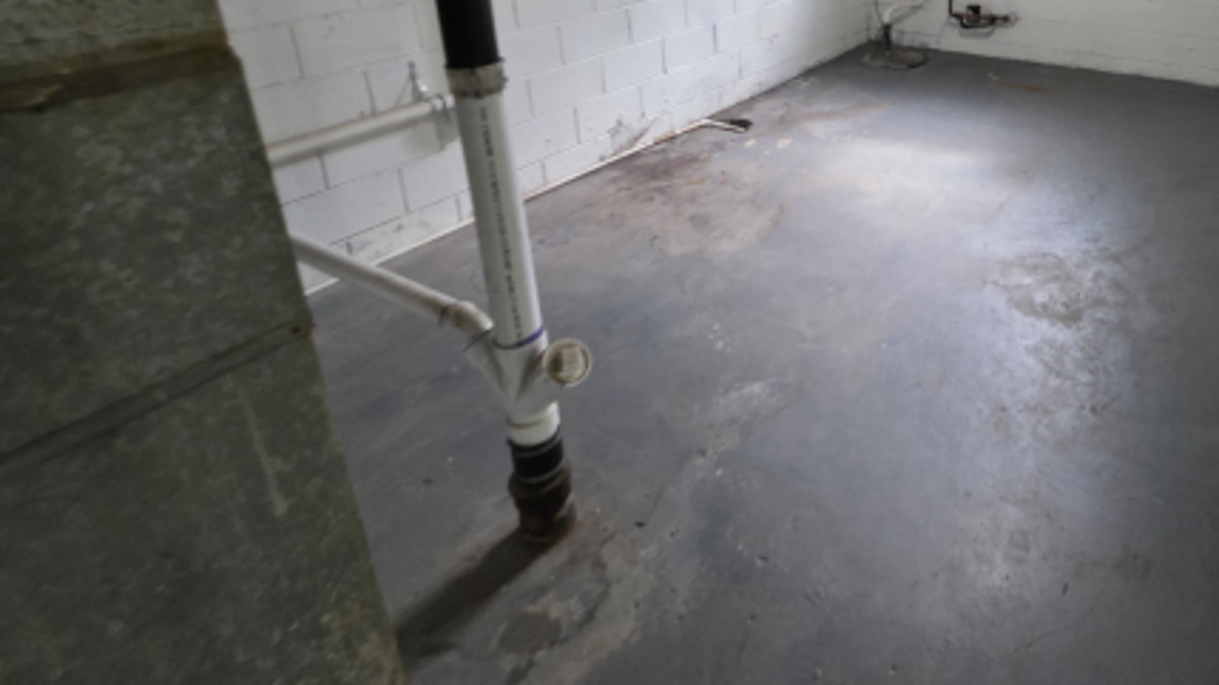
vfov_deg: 47.2
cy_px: 91
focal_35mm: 22
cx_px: 911
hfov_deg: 75.5
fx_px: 711
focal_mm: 2.2
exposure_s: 1/60
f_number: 1.9
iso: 640
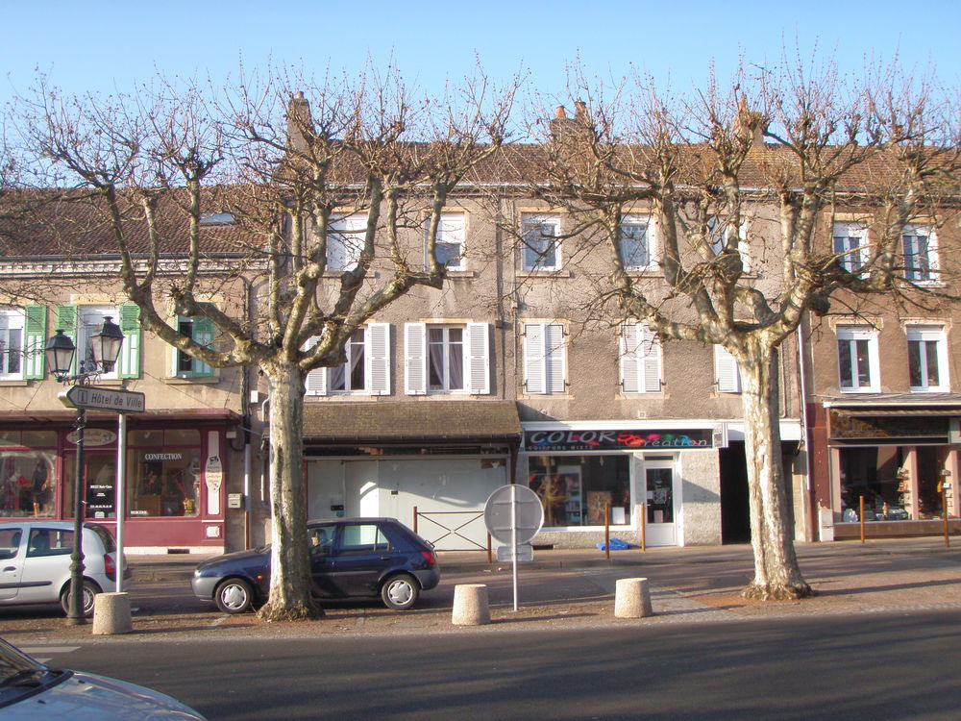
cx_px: 480
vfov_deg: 37.7
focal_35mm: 38
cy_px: 360
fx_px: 1055
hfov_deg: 49.0
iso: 80
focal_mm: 6.7
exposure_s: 1/400
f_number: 3.5
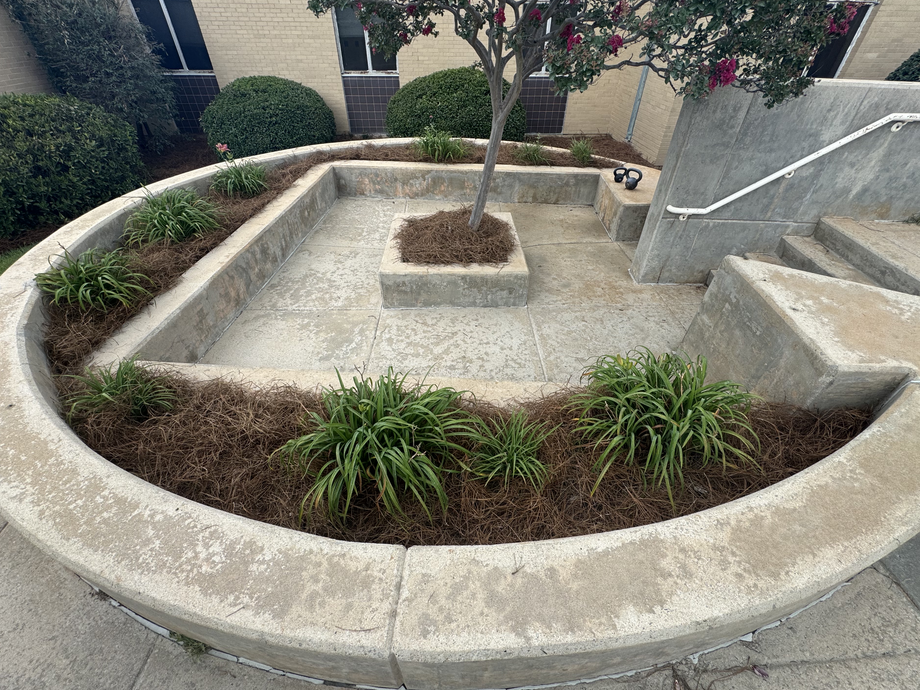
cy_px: 335
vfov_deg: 81.7
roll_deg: -1.1
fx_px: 399
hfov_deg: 98.2
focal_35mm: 15
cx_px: 462
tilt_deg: -40.9
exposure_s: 1/556
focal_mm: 2.22
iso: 40
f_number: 2.2
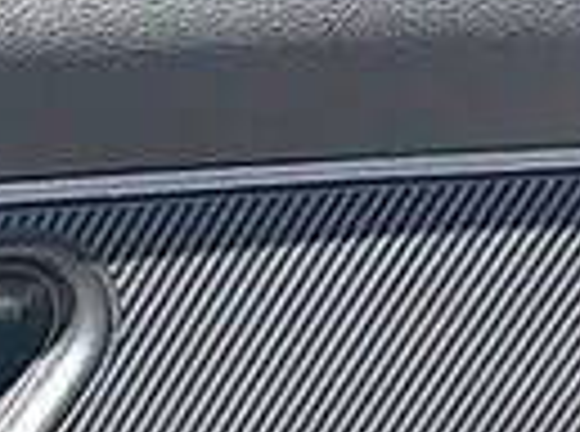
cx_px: -513
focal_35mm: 185
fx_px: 3091
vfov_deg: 7.5
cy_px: 965
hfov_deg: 10.1
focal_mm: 6.76
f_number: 1.78
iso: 80
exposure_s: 1/660
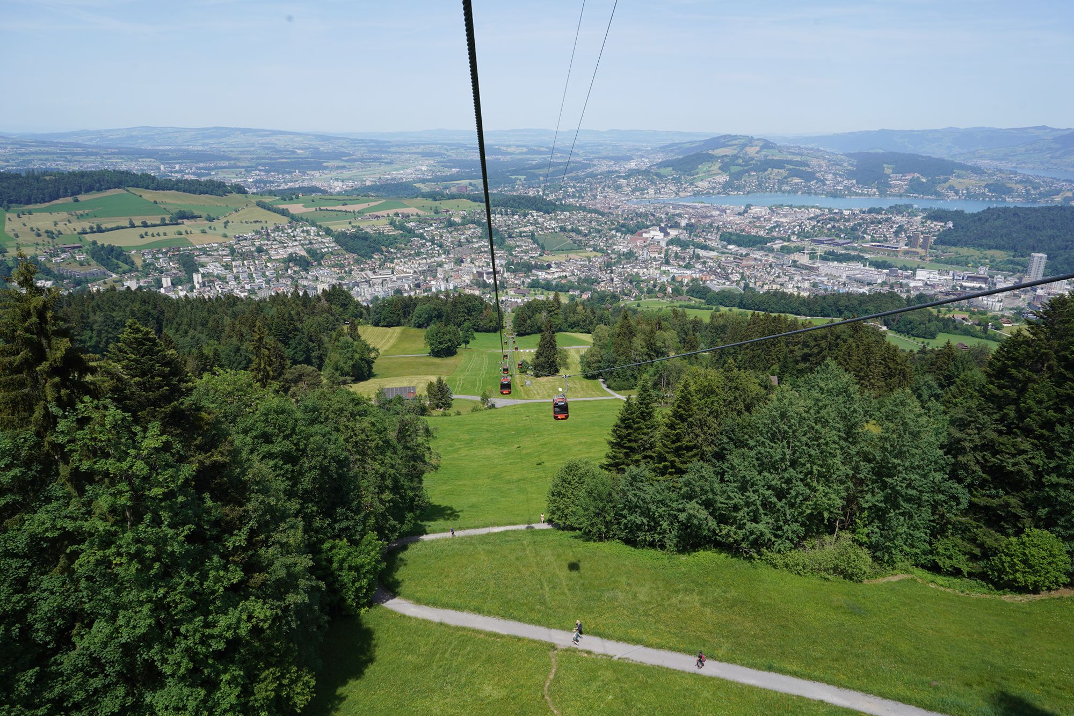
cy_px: 358
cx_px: 537
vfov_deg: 53.1
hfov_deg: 73.7
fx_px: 716
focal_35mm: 24
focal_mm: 24
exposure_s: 1/100
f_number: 14
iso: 100
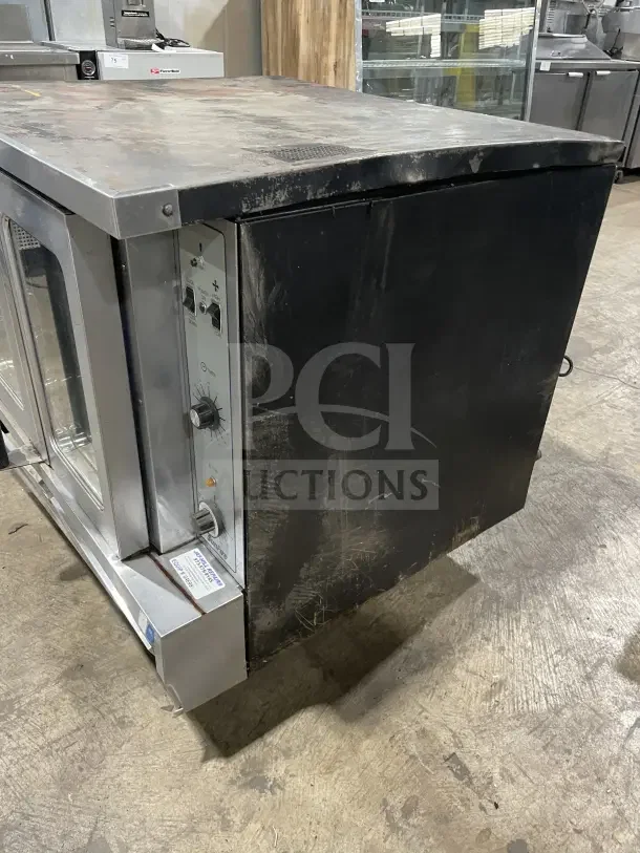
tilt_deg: -31.3
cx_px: 320
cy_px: 426
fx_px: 641
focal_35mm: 26
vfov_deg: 67.3
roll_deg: -1.6
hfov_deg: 53.1
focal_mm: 4.2
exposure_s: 1/60
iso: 320
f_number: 1.6
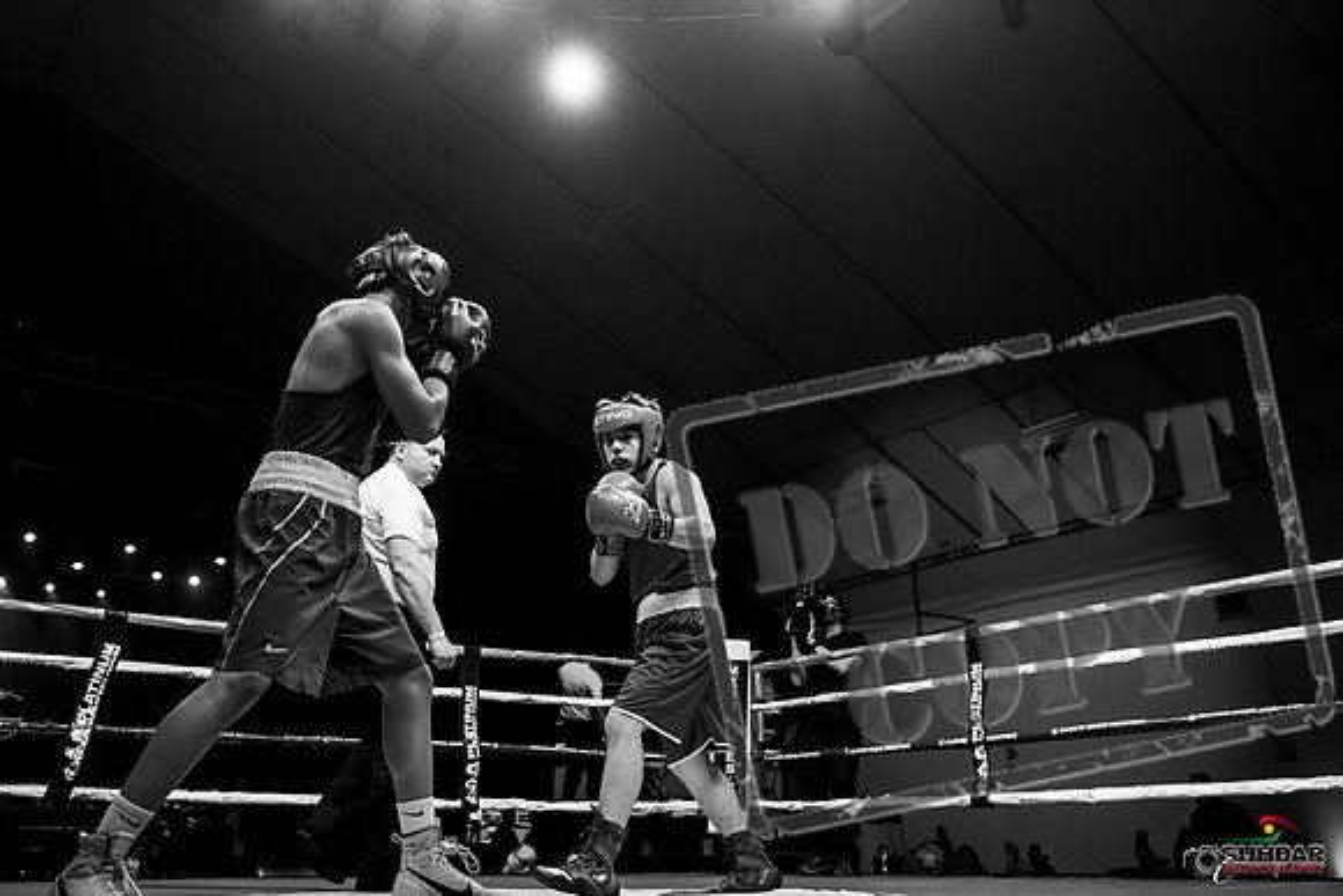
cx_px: 672
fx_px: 1157
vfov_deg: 42.3
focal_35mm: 31
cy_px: 448
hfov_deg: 60.3
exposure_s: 1/800
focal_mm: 31
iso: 4000
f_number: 2.8
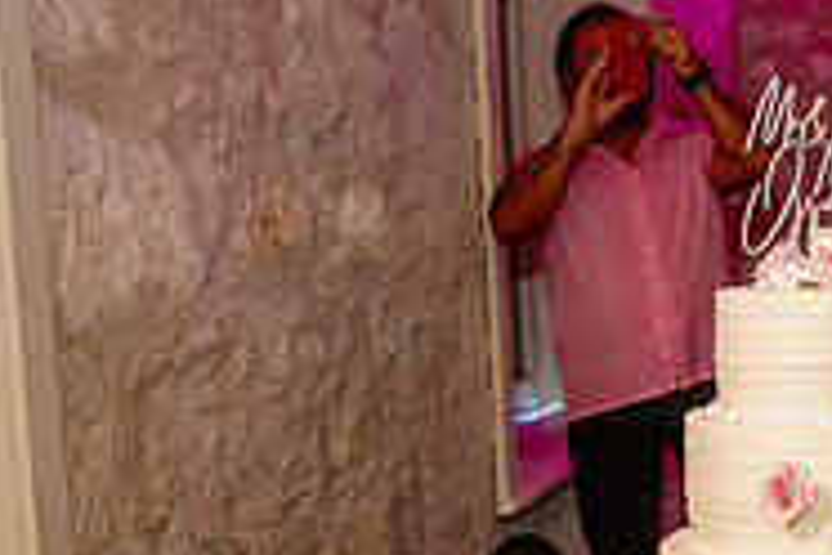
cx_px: 1185
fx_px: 1733
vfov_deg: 18.1
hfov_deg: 22.8
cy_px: 360
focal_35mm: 75
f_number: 3.5
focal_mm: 24
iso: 2000
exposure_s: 1/125
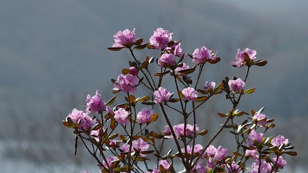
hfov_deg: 10.1
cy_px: 98
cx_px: 154
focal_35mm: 214
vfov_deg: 5.7
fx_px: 1743
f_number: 10
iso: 200
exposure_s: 1/400
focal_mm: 135
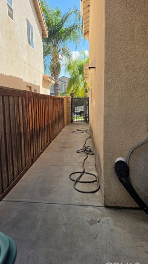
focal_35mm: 26
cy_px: 136
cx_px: 58
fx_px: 181
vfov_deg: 71.9
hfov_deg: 44.1
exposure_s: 1/4764
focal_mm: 6.5
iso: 64
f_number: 1.4
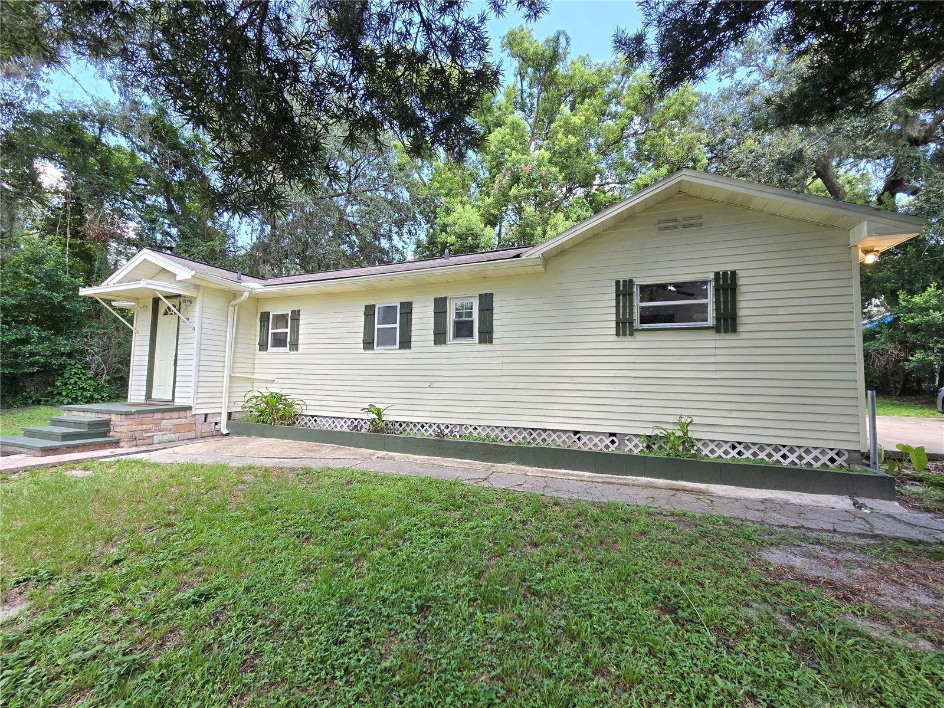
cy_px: 354
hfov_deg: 106.2
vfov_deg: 89.9
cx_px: 472
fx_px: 355
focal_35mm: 13
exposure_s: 1/173
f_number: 2.2
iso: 50
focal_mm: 2.2
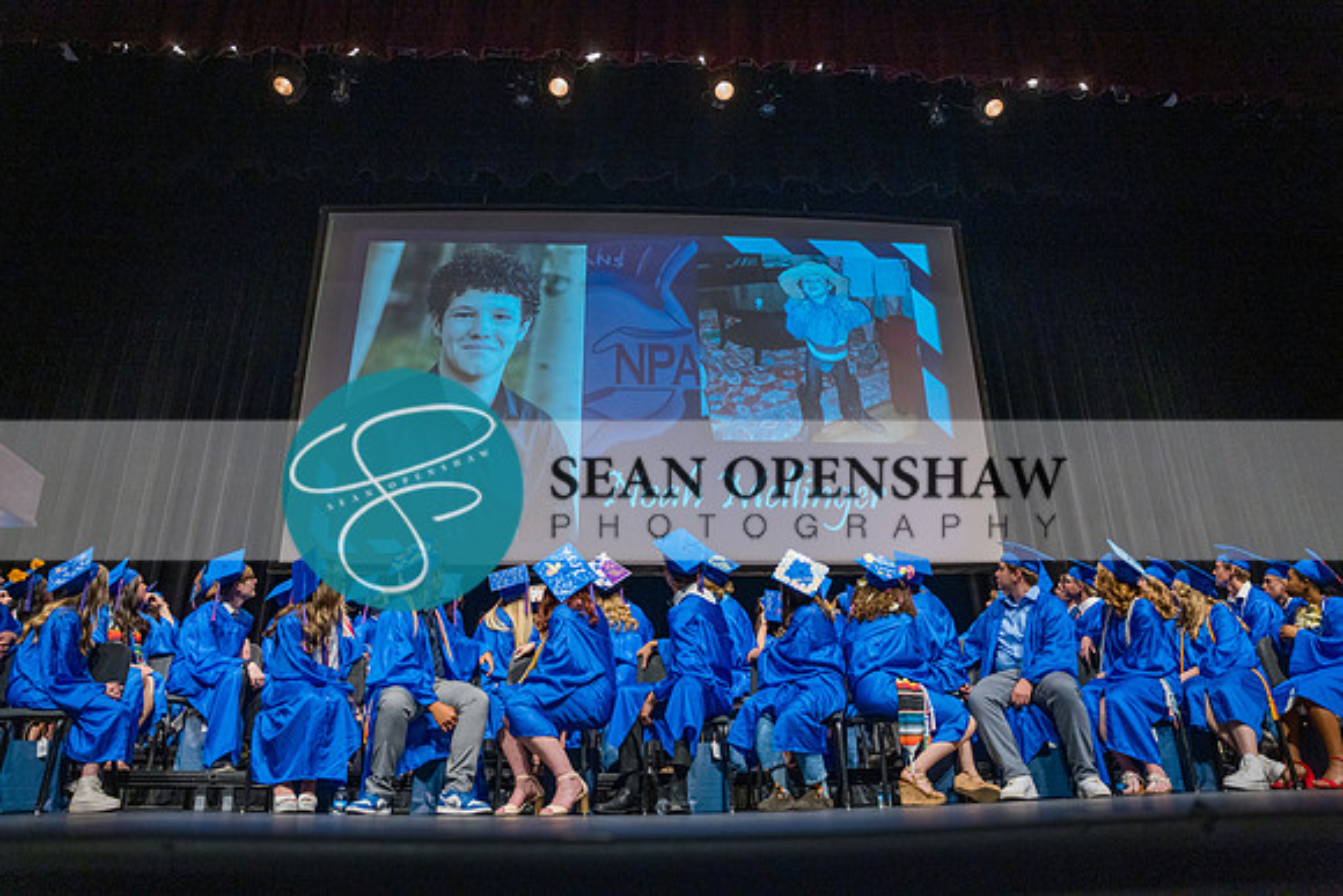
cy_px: 448
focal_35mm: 24
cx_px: 672
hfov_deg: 73.7
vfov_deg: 53.2
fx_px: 896
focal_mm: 24
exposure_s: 1/160
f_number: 2.8
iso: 2500
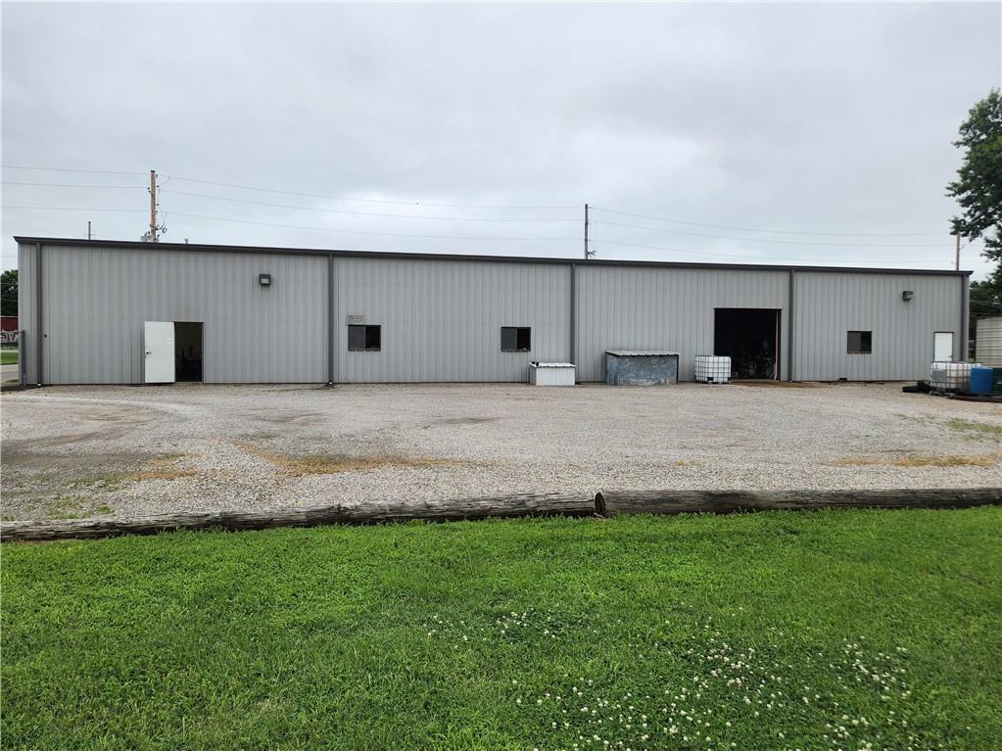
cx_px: 501
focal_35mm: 23
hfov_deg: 73.9
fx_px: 666
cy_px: 376
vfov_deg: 58.9
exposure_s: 1/1250
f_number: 1.8
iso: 20
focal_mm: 5.4
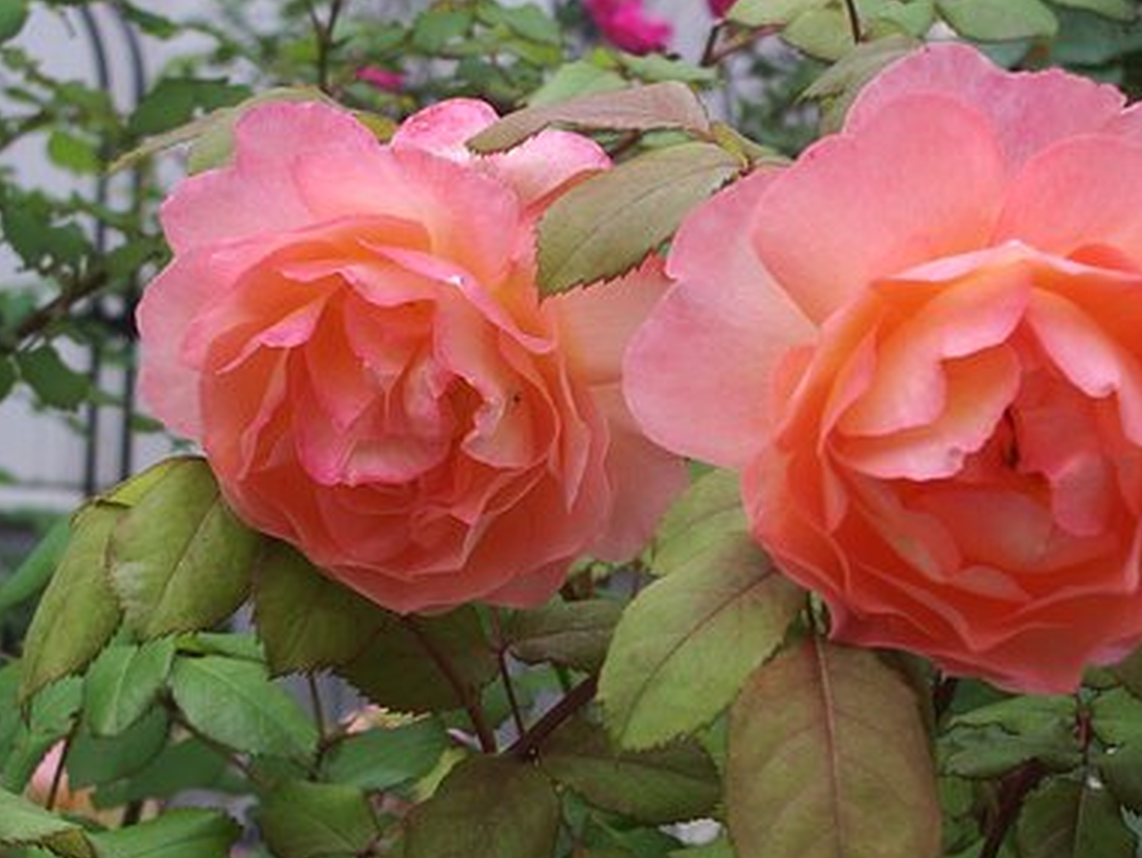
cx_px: 547
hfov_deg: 23.5
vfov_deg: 17.8
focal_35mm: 83
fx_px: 2740
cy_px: 466
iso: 100
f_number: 3.5
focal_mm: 10.2
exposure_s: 1/125
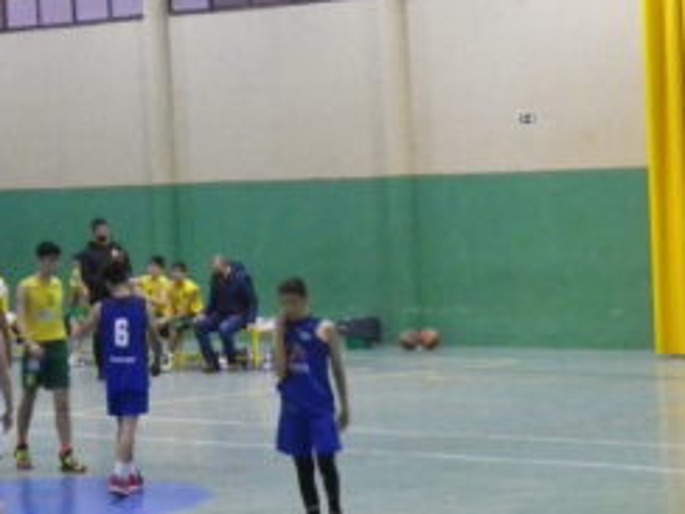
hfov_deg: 12.9
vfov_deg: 9.7
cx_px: 62
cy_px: 6
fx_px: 3008
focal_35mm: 152
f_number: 4.6
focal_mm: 10.9
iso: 500
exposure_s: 1/20
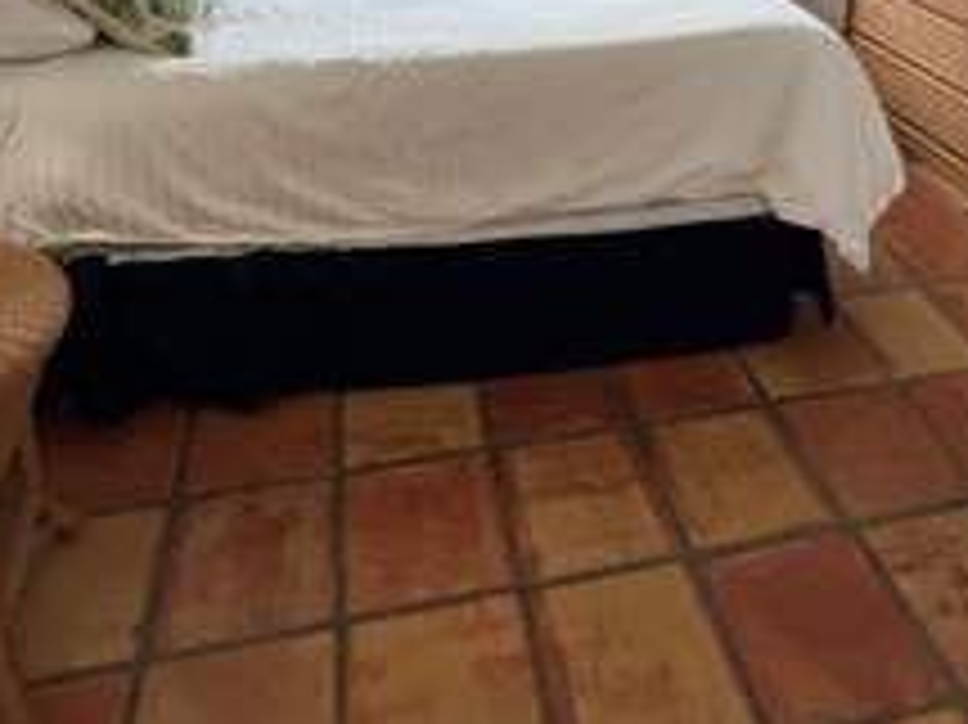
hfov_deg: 61.6
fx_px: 811
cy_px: -40
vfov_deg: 40.5
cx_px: 531
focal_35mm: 29
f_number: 1.8
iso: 80
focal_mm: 1.57
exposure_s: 1/122
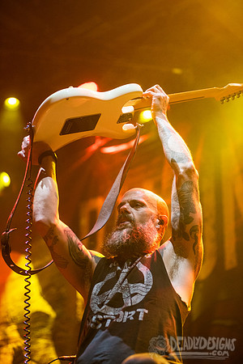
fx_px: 810
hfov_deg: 17.1
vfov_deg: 25.4
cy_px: 182
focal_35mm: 80
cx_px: 122
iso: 3200
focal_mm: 80
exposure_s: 1/400
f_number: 3.2
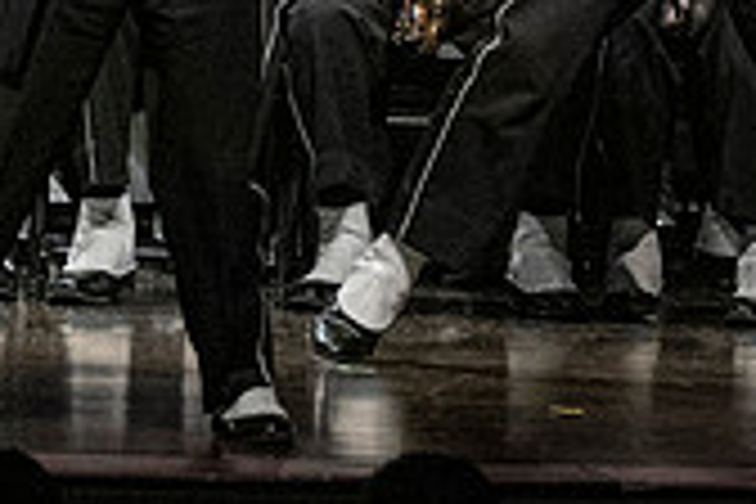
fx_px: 15686
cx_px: -284
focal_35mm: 747
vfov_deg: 1.8
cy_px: -328
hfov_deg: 2.8
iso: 4000
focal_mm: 145
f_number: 4
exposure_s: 1/500
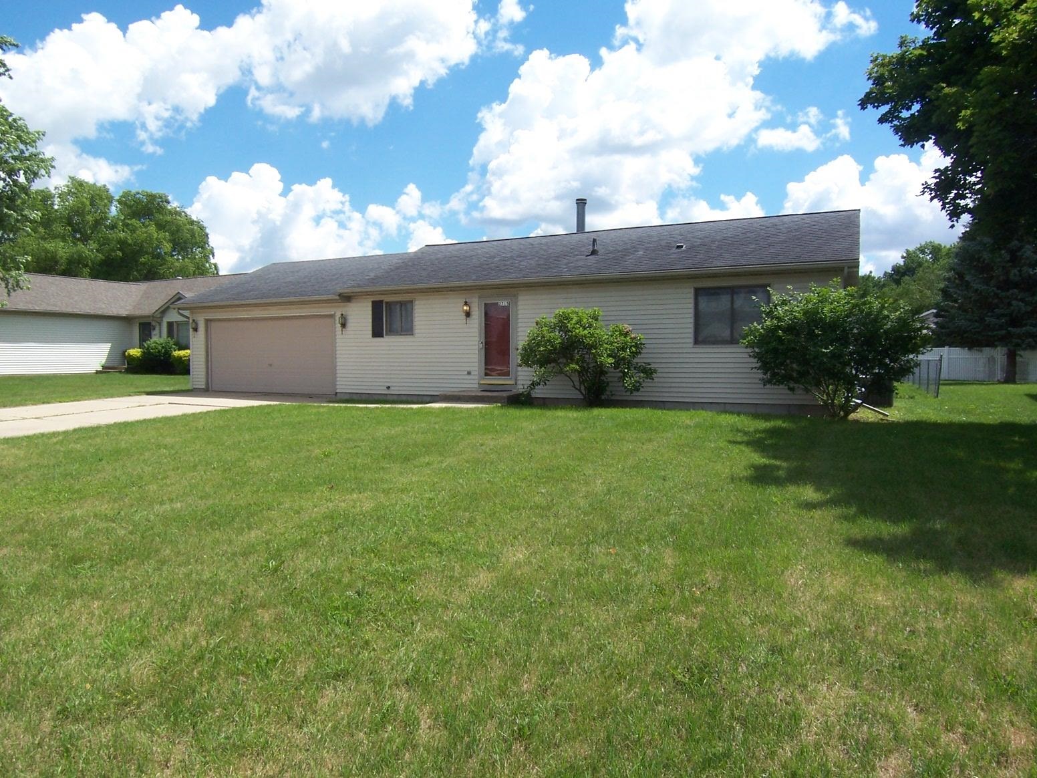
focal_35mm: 23
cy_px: 389
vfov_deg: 58.9
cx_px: 518
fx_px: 689
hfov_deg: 73.9
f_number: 5.6
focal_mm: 3.8
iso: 64
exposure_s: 1/250
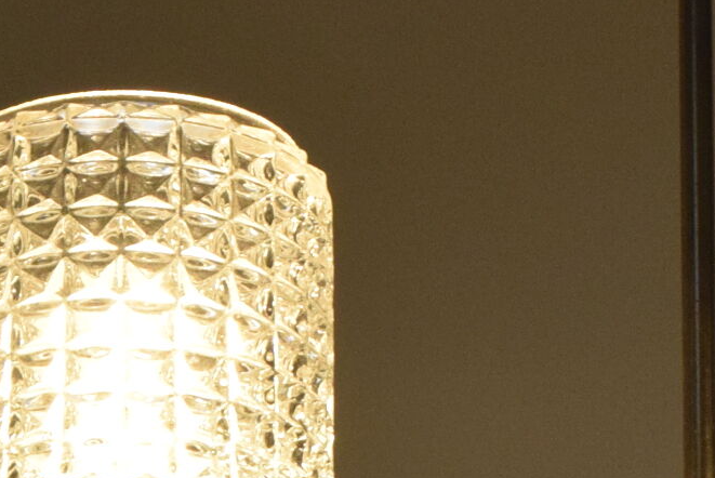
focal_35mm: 258
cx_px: 714
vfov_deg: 5.3
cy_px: 377
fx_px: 5129
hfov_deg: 7.9
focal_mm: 38
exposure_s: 1/250
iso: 1600
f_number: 8
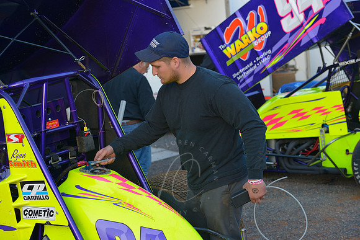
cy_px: 120
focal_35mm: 70
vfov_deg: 19.5
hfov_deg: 28.8
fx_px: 700
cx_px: 180
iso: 800
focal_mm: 70
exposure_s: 1/250
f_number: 5
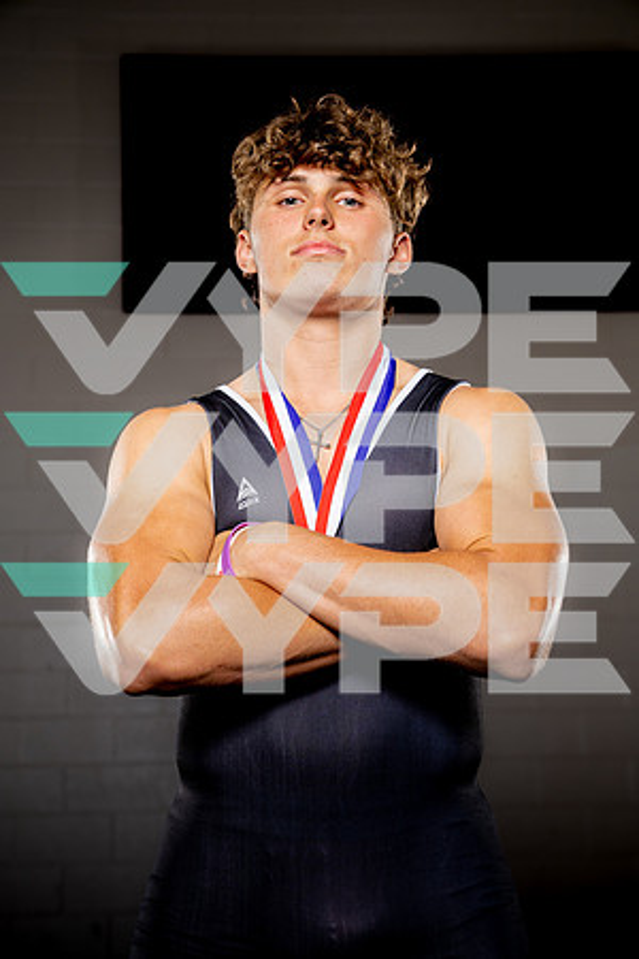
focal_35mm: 65
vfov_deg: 31.0
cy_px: 480
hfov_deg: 20.9
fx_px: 1730
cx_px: 320
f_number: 5.6
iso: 320
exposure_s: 1/250
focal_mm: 65
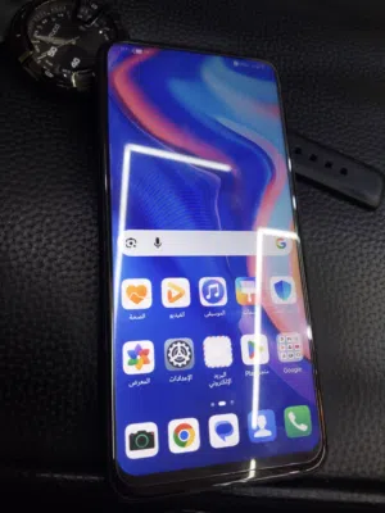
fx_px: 386
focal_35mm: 26
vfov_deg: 67.3
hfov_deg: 53.1
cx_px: 192
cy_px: 256
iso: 20
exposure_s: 1/30
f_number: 1.8
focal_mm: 4
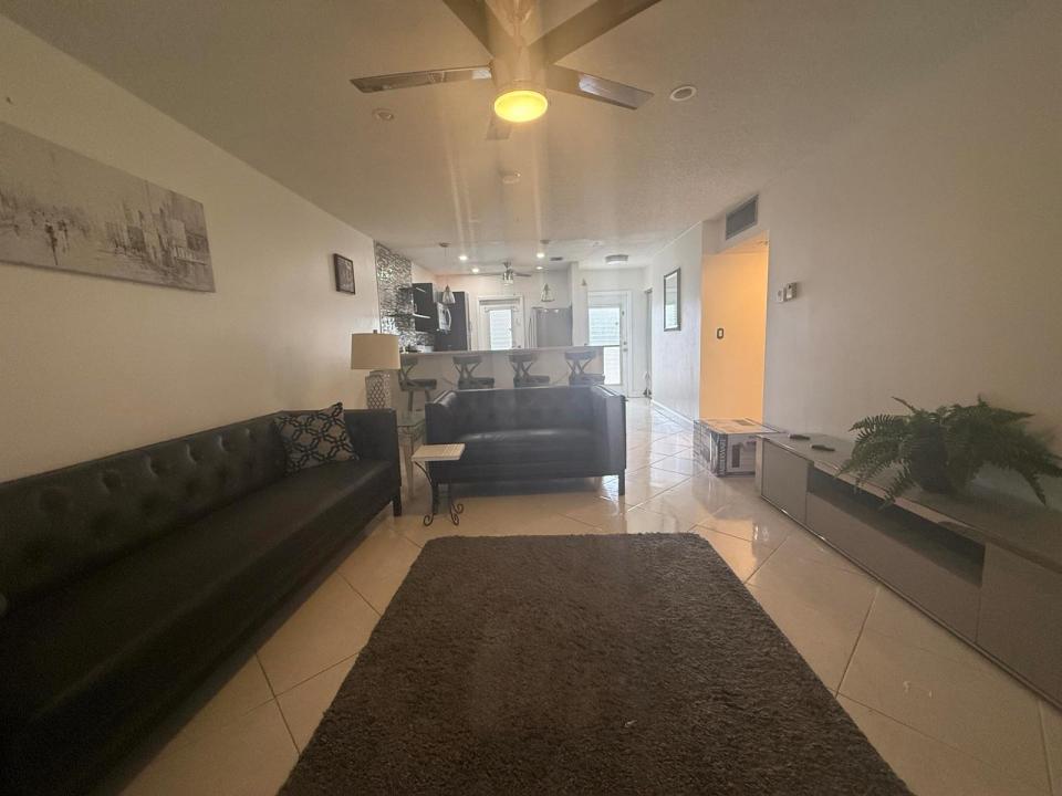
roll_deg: +1.8
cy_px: 398
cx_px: 531
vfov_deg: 85.7
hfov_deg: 102.1
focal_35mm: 14
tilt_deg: -7.6
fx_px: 430
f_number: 2.2
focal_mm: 2.22
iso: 400
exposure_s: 1/120
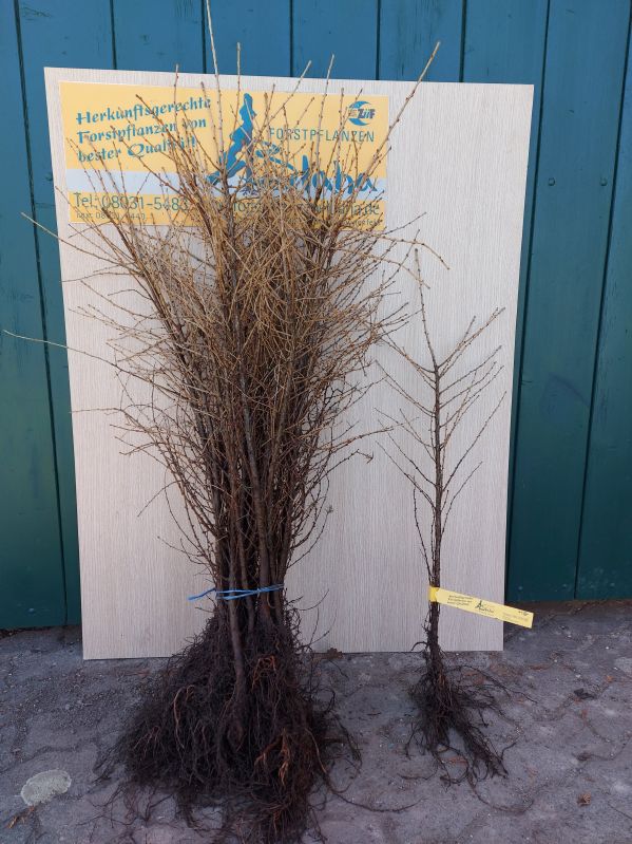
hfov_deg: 56.8
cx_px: 316
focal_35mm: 24
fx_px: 584
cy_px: 422
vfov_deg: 71.6
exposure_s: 1/121
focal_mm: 5.23
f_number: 1.8
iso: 32
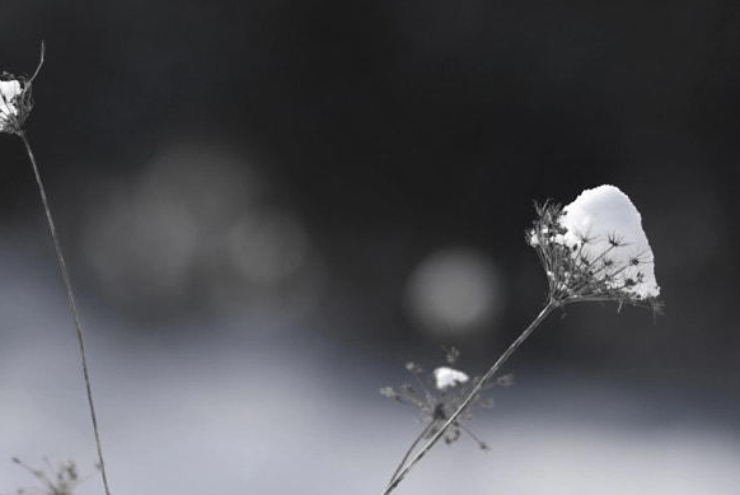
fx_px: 7207
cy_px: 559
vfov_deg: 3.9
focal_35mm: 350
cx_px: 239
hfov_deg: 5.9
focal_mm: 85
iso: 100
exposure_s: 1/4000
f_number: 1.8
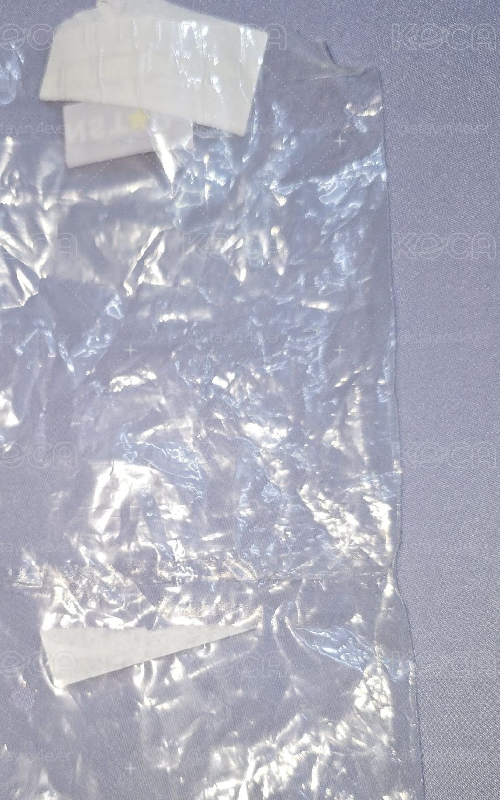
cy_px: 489
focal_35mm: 34
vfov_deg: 56.2
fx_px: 742
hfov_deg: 36.5
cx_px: 130
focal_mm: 6.3
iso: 80
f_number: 1.7
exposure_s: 1/60
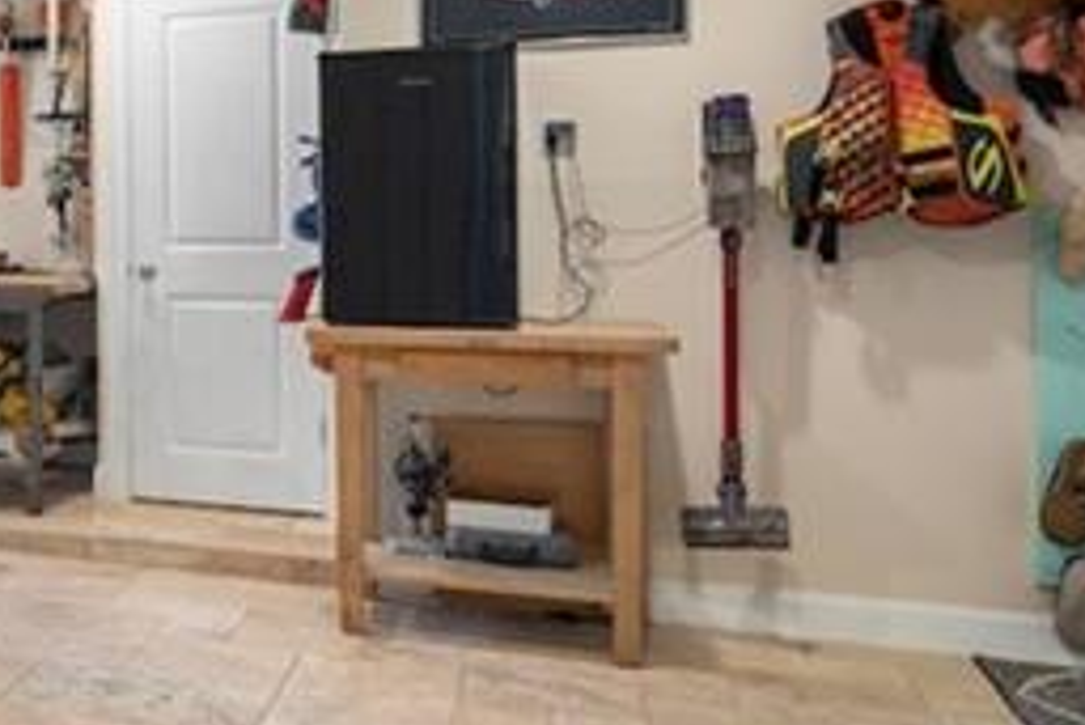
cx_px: -297
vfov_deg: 27.8
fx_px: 1447
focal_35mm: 48
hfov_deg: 32.1
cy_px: 210
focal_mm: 12
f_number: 10
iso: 160
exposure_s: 3.2
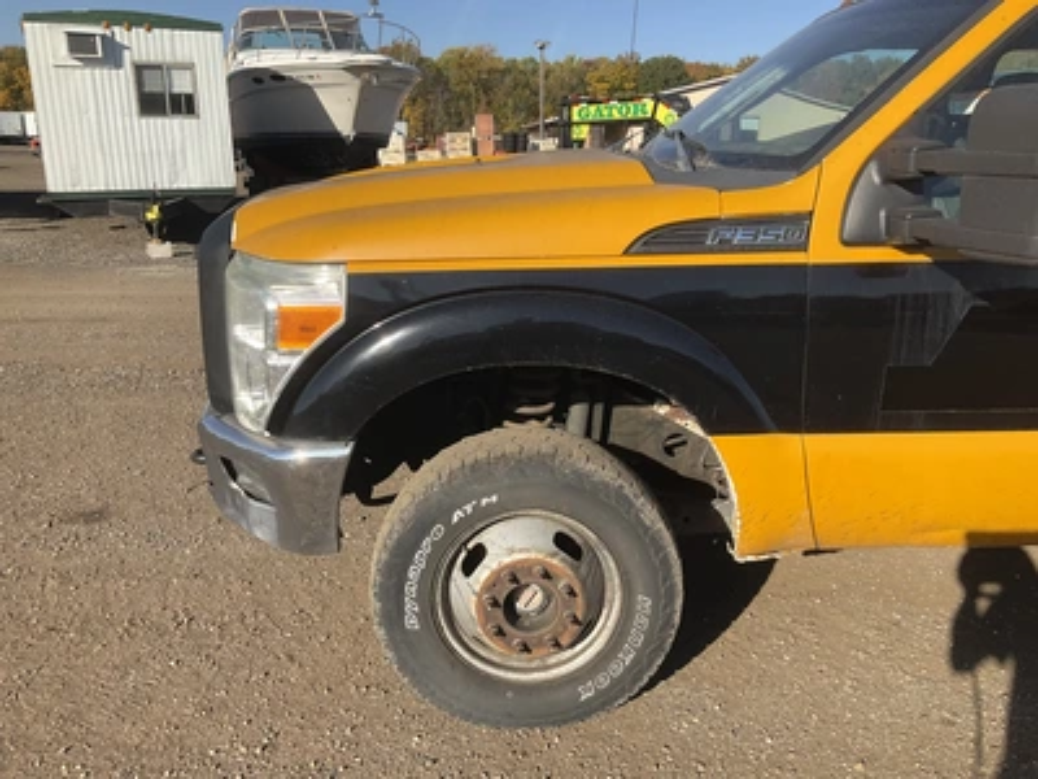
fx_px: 870
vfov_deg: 48.2
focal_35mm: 29
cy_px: 390
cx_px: 519
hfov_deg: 61.7
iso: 25
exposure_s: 1/1279
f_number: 1.8
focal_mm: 3
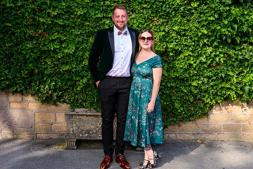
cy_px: 70
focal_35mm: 40
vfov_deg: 33.0
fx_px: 284
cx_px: 134
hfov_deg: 48.0
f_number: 5.6
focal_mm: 34.5
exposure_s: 1/125
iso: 100
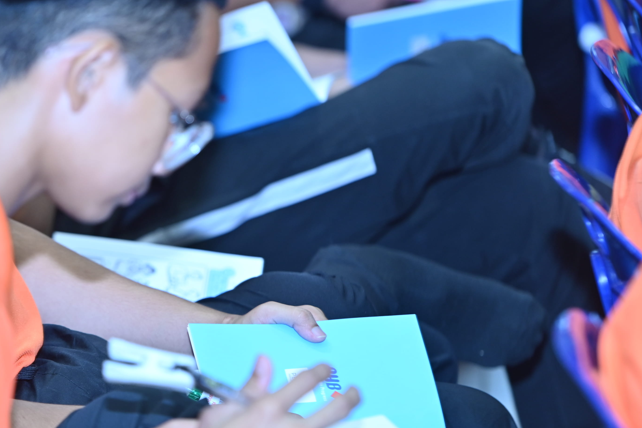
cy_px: 278
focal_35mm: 247
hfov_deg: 8.3
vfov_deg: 5.6
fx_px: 4404
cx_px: 175
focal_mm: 150
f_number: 3.5
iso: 800
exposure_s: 1/100
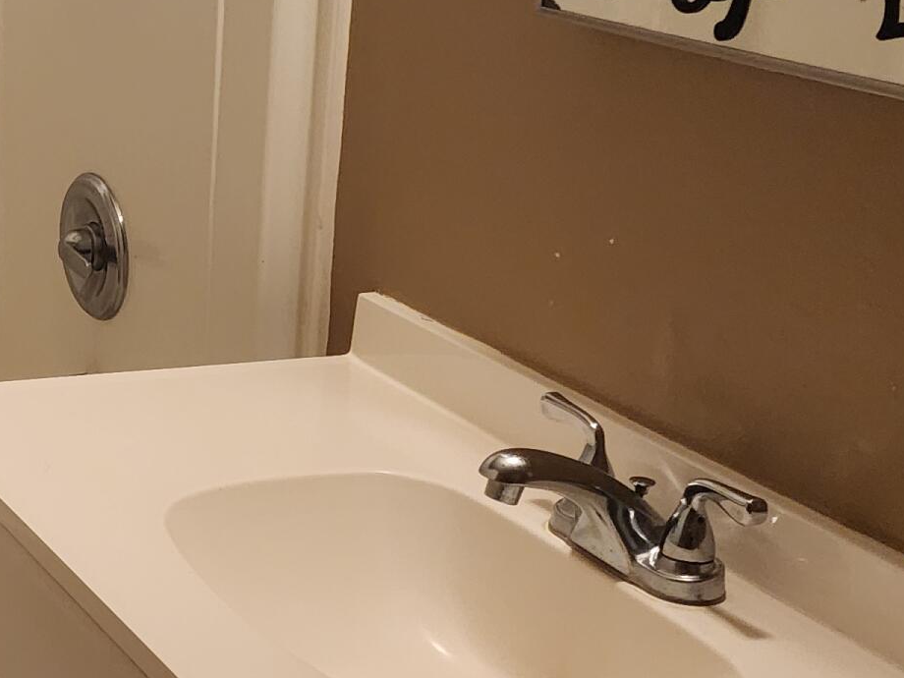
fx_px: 1959
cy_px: 228
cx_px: -218
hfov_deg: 23.5
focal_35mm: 75
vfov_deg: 19.6
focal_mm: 6.4
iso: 1000
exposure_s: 1/120
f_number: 1.8
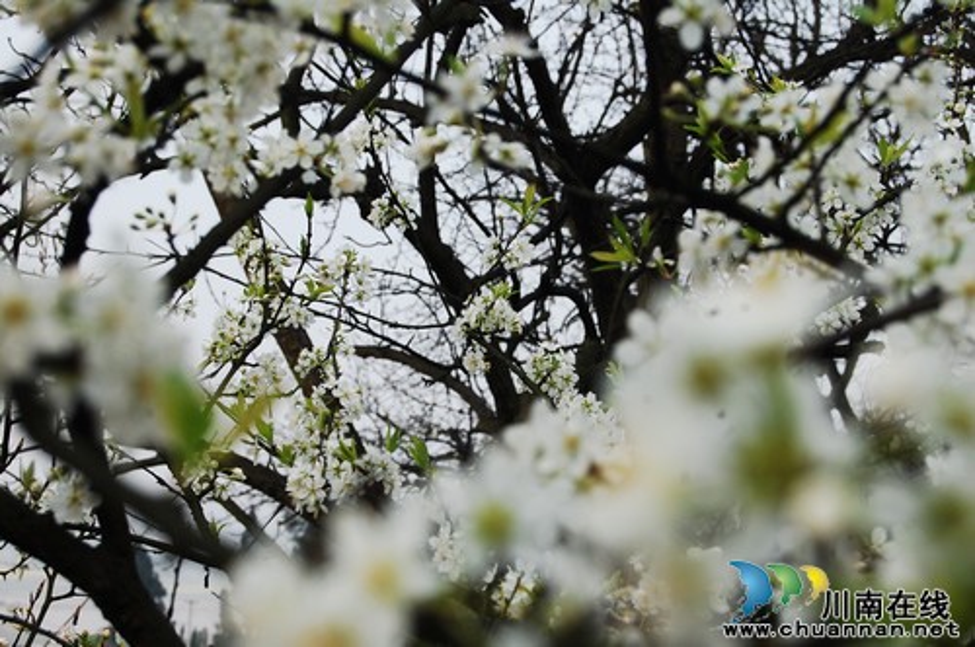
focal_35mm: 82
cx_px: 488
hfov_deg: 24.6
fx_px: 2231
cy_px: 324
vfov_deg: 16.5
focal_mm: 55
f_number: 9
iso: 400
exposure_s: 1/320
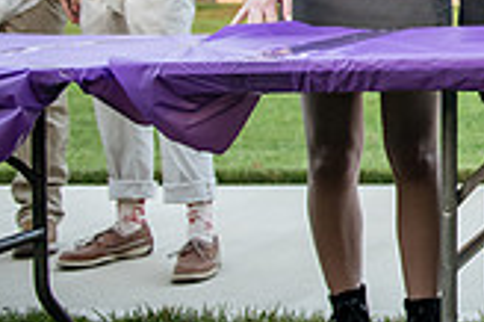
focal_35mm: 92
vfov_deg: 14.4
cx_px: 797
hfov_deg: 18.6
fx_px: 1236
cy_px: -64
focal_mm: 26
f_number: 3.2
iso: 1000
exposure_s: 1/400
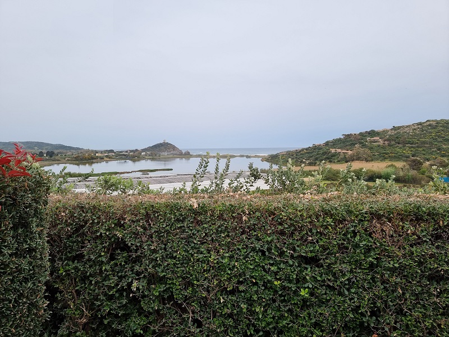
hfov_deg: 71.6
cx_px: 224
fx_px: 311
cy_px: 168
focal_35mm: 24
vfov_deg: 56.8
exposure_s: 1/104
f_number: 1.8
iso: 50
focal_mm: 6.7
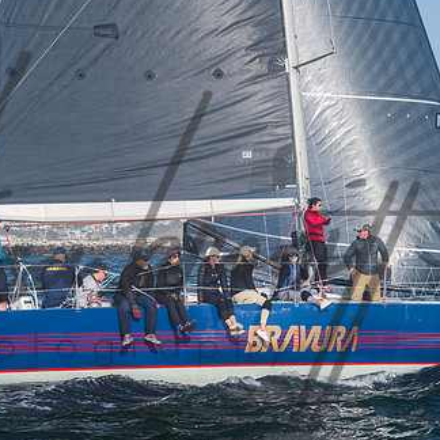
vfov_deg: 15.0
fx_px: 1668
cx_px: 225
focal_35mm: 116
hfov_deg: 15.0
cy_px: 245
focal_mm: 75
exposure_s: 1/800
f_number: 8
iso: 400
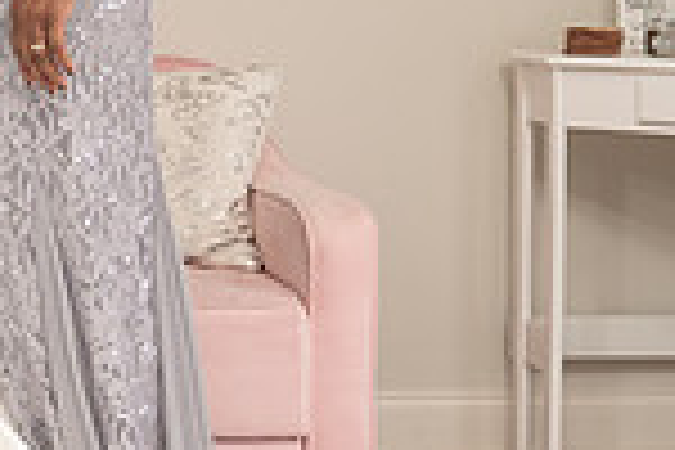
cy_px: -30
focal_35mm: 116
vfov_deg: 11.7
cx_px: -241
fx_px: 2175
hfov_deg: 16.5
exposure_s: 1/200
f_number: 4
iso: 1600
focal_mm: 29
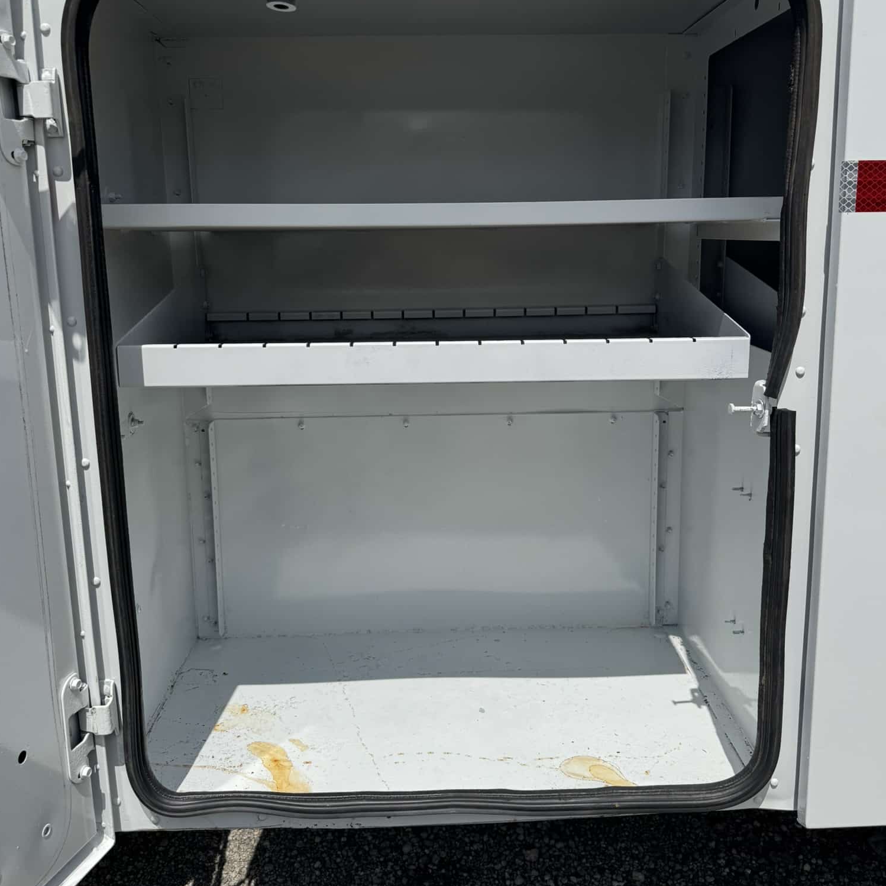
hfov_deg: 55.6
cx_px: 441
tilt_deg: -7.5
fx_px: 840
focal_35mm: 29
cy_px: 383
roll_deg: -0.7
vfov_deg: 55.4
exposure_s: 1/10417
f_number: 1.78
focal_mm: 6.76
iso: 80
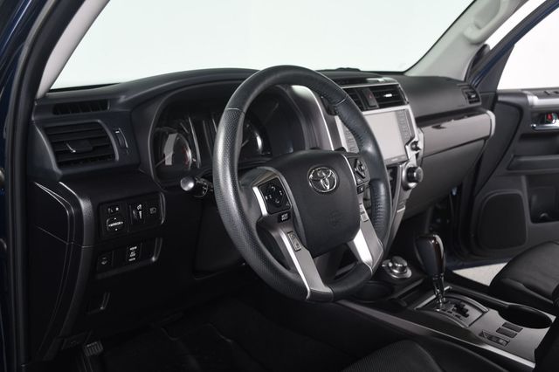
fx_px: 559
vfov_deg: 36.8
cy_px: 186
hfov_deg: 53.2
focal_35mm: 36
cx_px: 280
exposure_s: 1/160
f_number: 3.8
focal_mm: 24
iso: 100
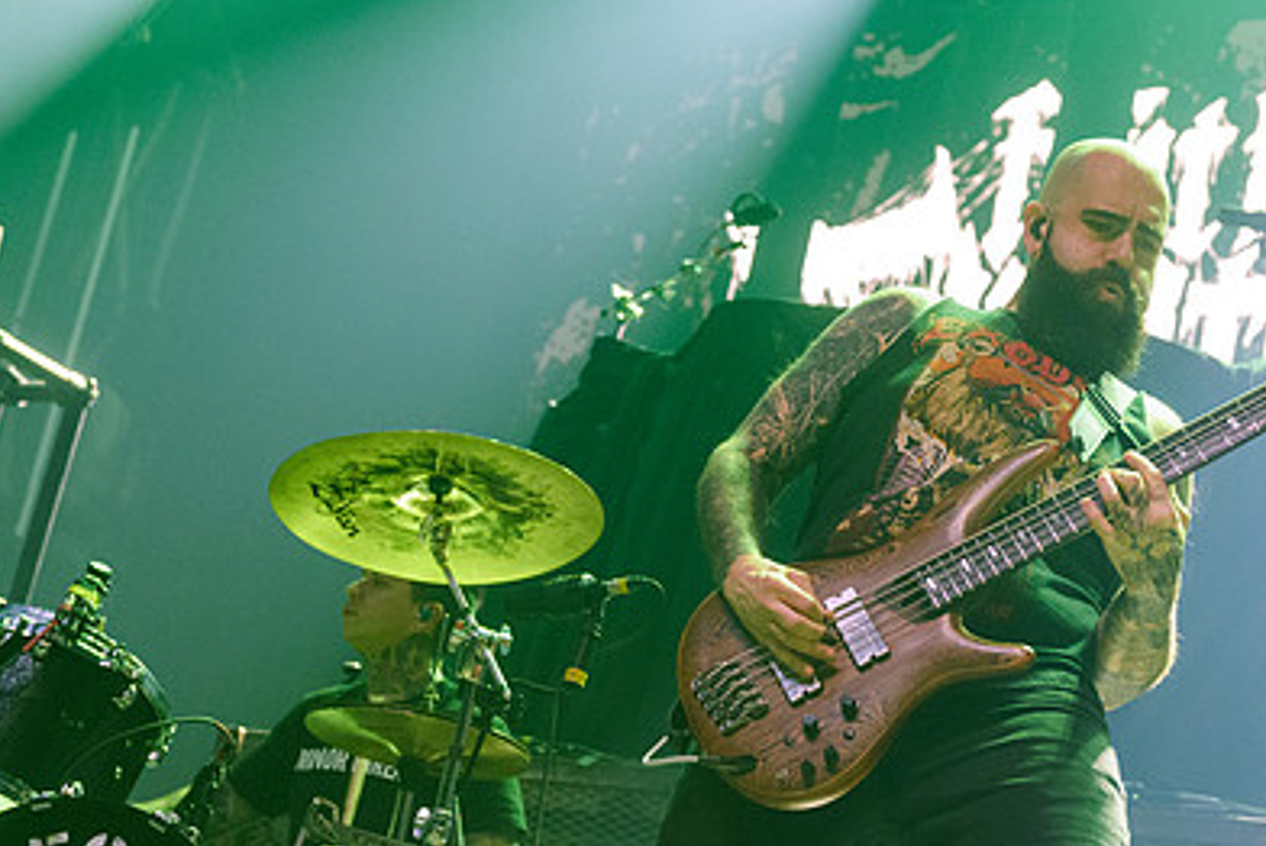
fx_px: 2710
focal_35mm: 77
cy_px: 411
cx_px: 727
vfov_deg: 17.7
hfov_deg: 26.3
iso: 3200
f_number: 3.5
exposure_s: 1/250
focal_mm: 48
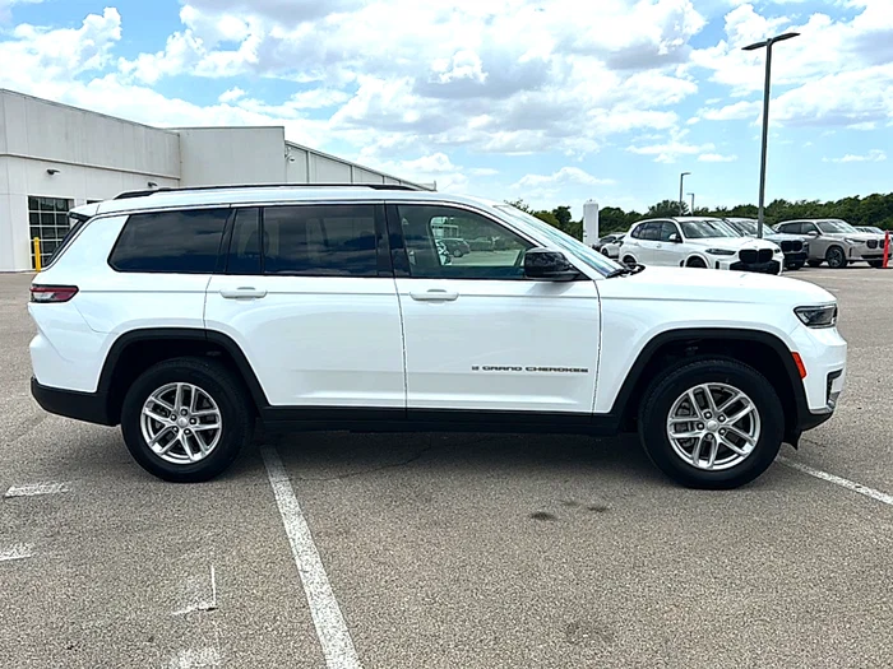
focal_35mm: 25
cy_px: 334
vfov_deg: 54.9
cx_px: 446
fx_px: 645
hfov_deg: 69.4
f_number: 1.78
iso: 80
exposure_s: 1/6289
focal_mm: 6.86
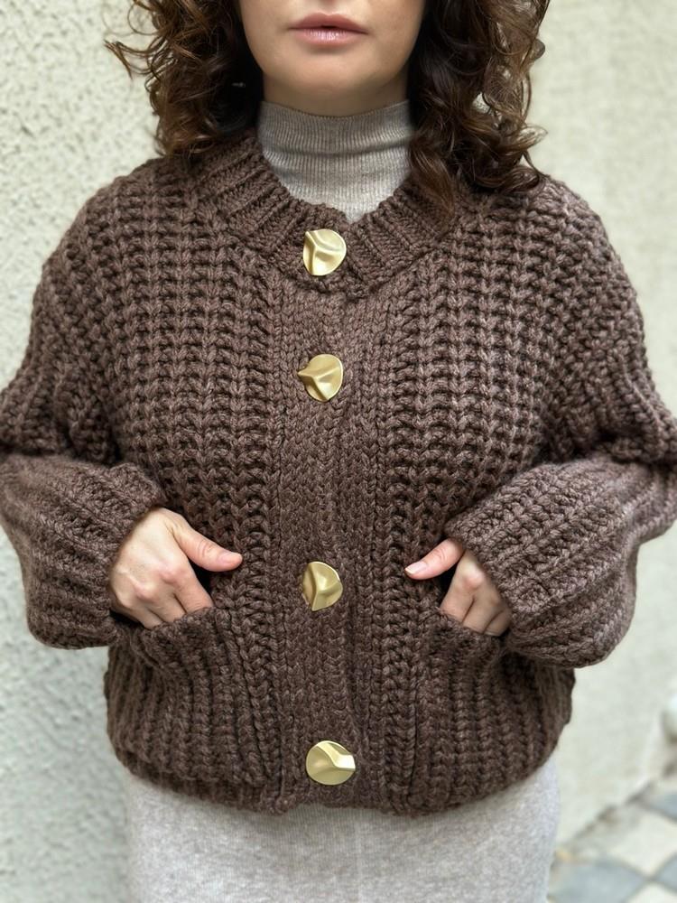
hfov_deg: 30.3
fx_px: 1252
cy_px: 452
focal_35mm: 48
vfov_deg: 39.7
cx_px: 338
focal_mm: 6.86
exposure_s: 1/71
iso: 125
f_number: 1.78
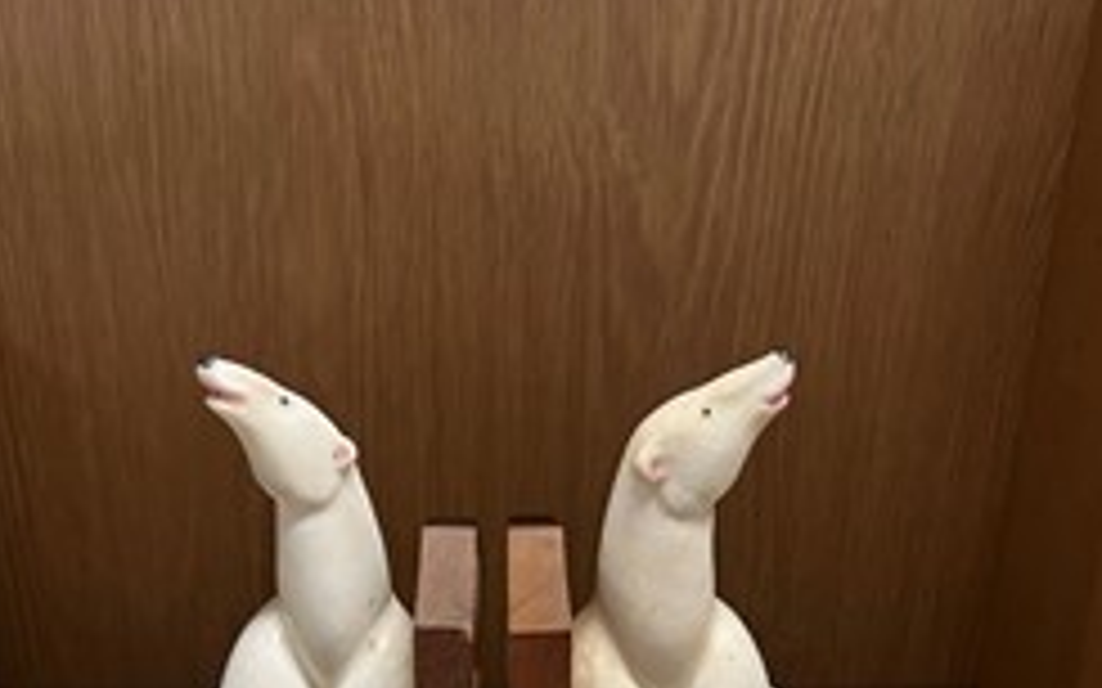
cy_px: 733
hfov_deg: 44.3
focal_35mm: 45
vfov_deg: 26.6
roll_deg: -0.8
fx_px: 1351
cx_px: 504
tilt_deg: -27.5
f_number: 1.5
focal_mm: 5.7
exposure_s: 1/50
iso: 125
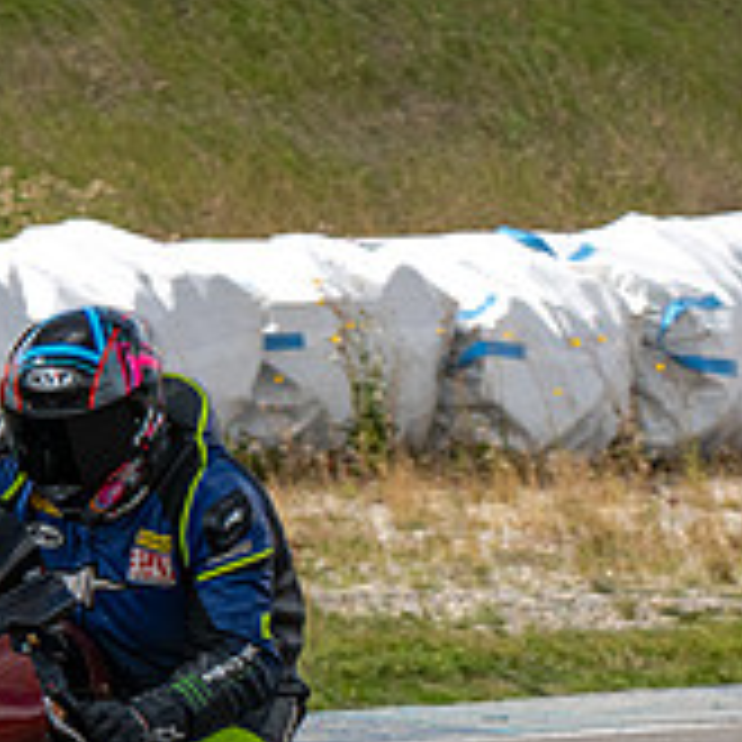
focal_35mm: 654
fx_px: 15860
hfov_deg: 2.7
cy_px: 700
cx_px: 41
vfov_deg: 2.7
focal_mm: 180
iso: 500
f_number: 11
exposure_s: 1/800
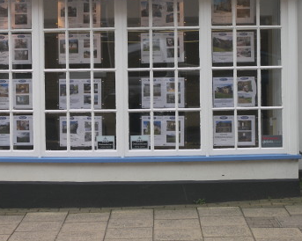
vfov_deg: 14.6
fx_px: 938
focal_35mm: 105
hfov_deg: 18.3
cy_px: 79
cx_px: 108
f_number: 4
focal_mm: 15.2
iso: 50
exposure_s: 1/125
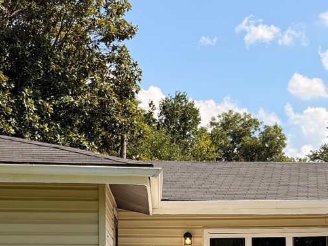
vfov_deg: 15.5
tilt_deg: +0.8
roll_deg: +1.0
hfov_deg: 21.2
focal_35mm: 92
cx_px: 217
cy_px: 298
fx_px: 872
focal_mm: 6.76
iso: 80
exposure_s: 1/3584
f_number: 1.78
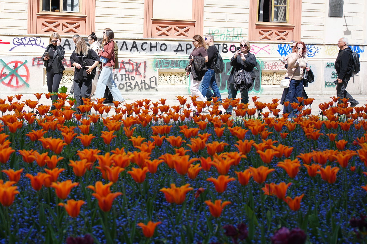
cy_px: 72
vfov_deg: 26.7
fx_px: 510
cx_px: 91
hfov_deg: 38.6
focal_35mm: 50
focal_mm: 33
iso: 125
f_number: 2.8
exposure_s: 1/1250
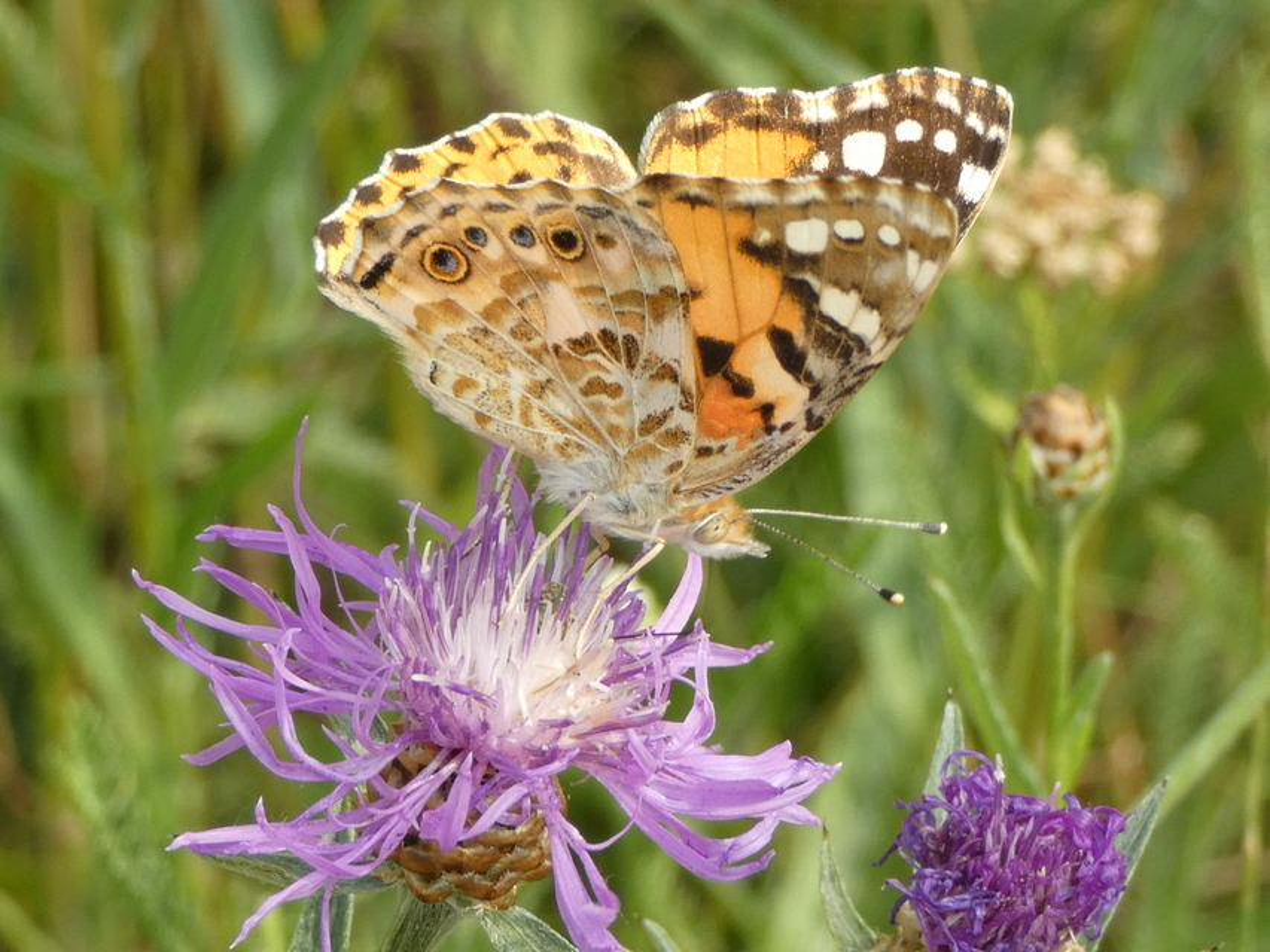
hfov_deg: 12.8
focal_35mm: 154
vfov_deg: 9.6
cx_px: 635
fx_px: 5651
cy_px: 476
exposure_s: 1/80
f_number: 5.4
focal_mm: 27.5
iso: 160
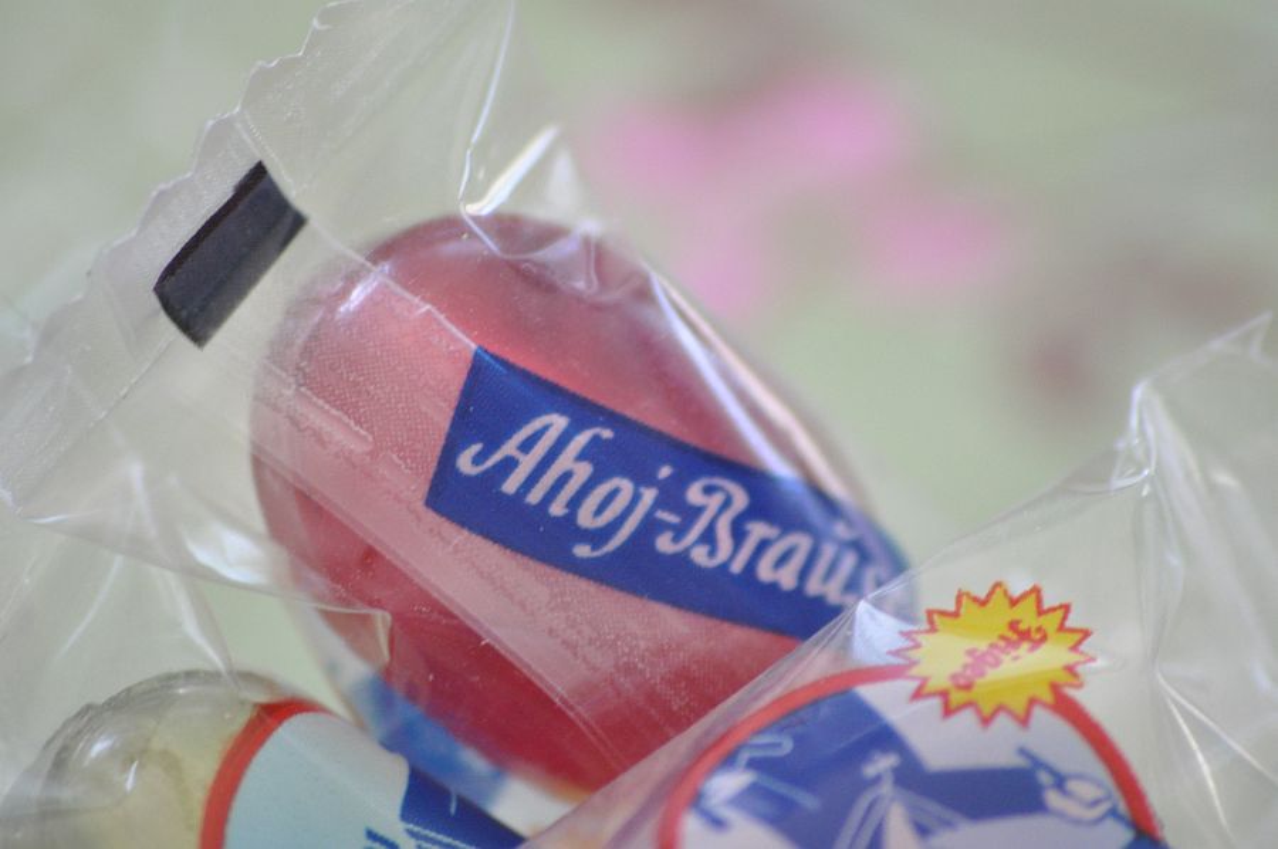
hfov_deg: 4.6
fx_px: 15957
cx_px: 639
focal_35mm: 450
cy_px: 424
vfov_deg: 3.0
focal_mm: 300
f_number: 5.6
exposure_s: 1/80
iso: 1600
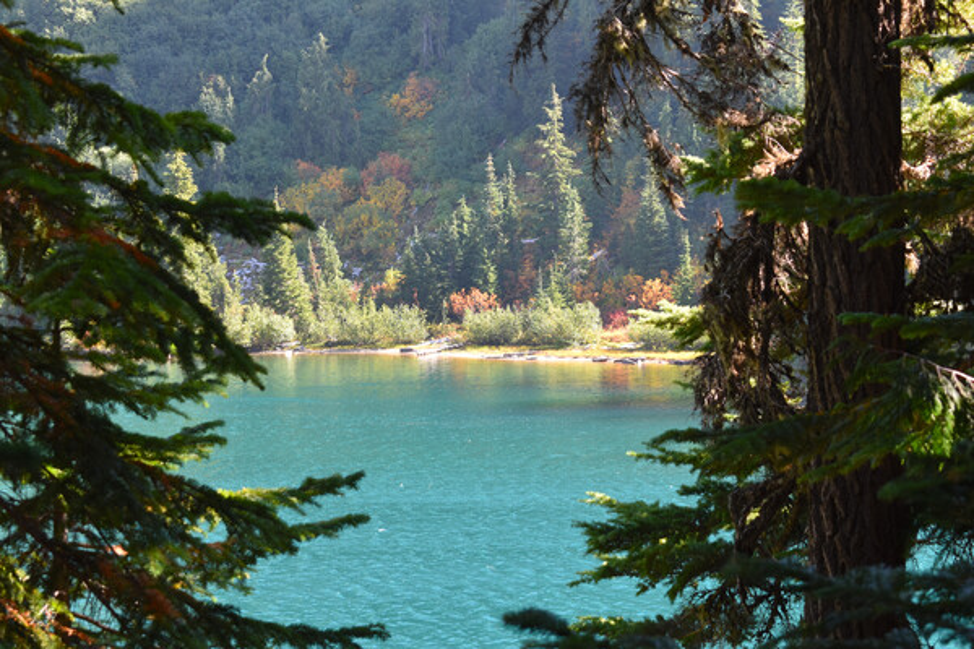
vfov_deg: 16.6
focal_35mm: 82
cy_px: 324
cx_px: 487
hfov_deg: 24.6
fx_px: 2232
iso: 250
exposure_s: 1/60
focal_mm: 55
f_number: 8
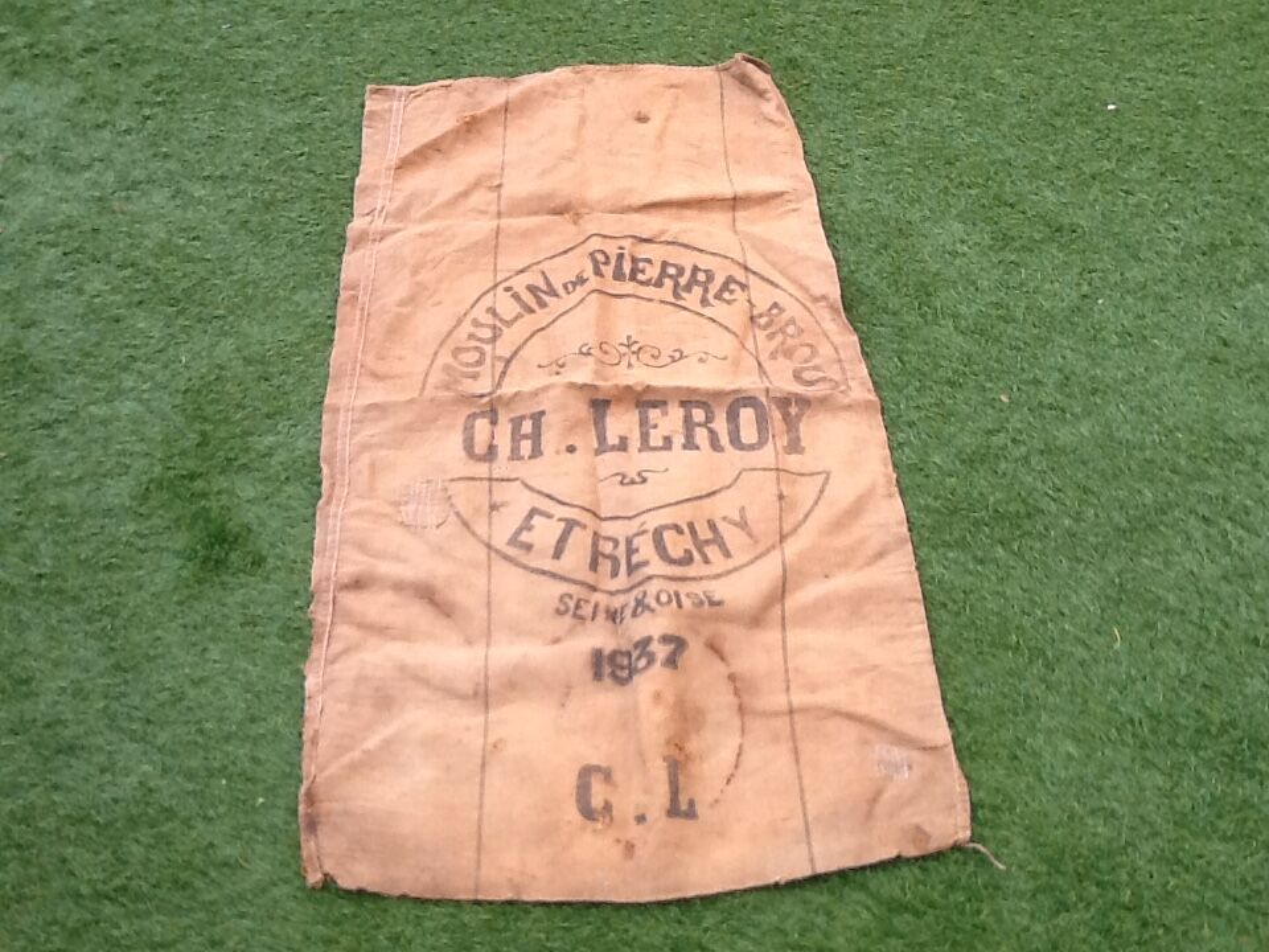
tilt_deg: -50.0
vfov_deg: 32.9
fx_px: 1613
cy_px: 476
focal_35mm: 44
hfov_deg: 42.9
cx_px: 634
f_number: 2.4
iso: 40
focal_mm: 2.03
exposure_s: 1/192
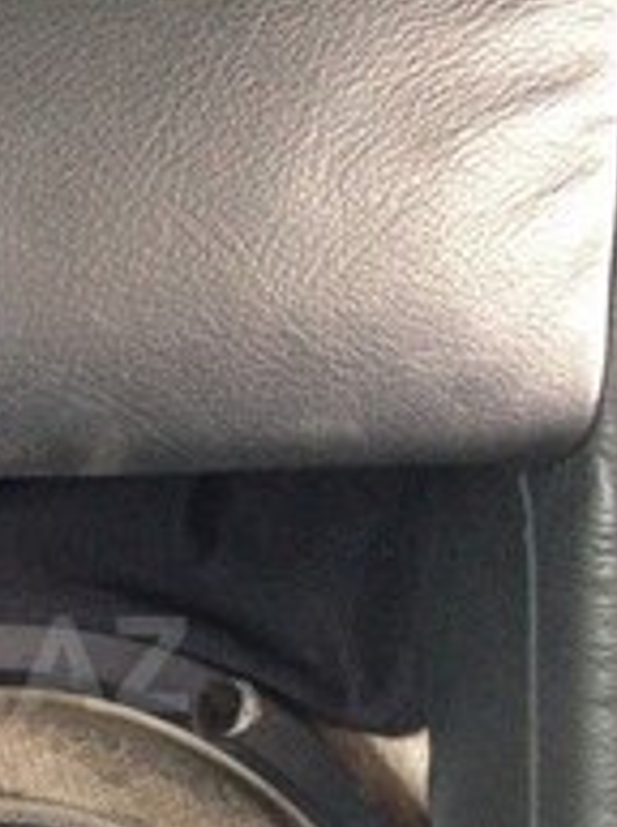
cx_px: -141
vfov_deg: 22.7
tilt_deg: -31.7
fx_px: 2027
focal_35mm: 85
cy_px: 664
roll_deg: -3.6
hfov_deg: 16.5
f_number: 2.4
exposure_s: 1/17
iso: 400
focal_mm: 4.12
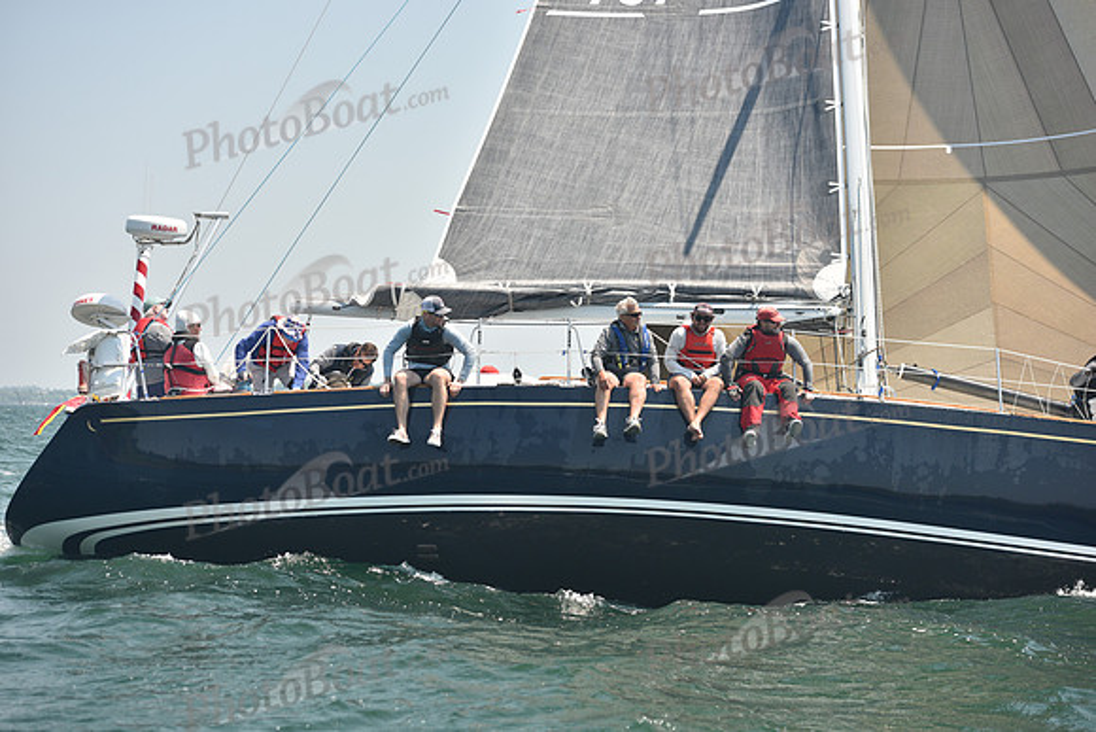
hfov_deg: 25.4
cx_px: 548
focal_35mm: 80
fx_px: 2436
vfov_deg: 17.1
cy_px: 366
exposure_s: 1/640
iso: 250
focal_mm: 80
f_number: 4
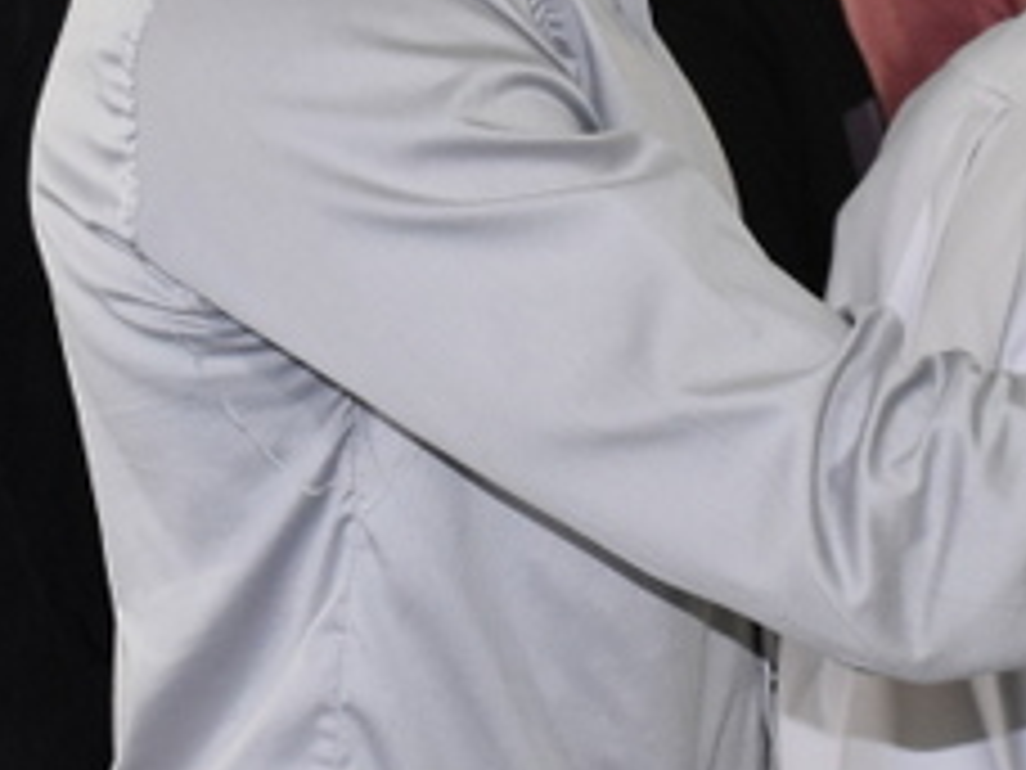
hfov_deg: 14.2
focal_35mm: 139
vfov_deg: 10.7
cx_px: 572
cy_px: 387
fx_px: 4120
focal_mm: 22
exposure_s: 1/60
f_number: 3.5
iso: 1250
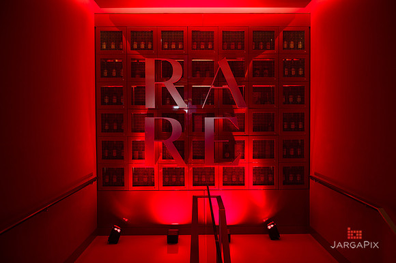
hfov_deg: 72.0
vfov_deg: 51.6
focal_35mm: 25
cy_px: 132
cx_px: 199
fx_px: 272
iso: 1000
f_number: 3.2
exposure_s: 1/200
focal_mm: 24
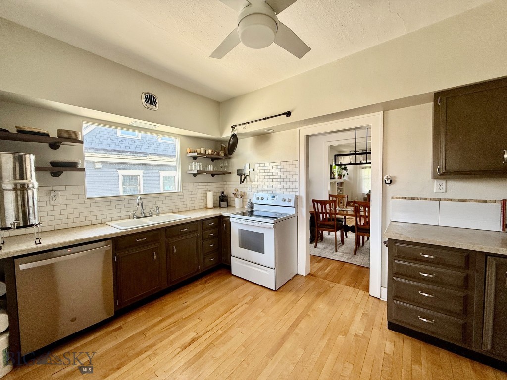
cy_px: 190
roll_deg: +0.9
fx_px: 205
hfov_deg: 102.1
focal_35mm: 14
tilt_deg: -2.1
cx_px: 254
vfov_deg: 85.7
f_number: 2.2
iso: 100
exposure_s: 1/99
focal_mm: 2.22
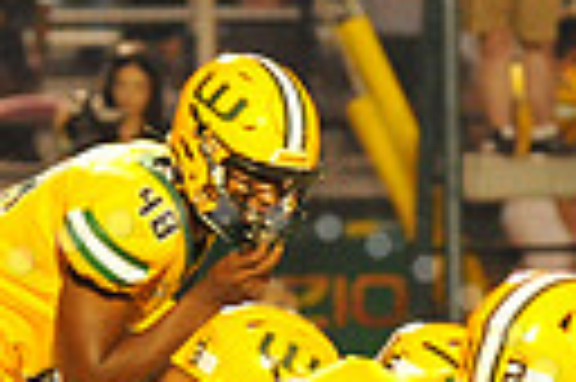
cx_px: 216
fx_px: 14477
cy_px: 625
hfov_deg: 2.3
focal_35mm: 906
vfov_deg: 1.5
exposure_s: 1/200
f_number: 5.6
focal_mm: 200
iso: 6400
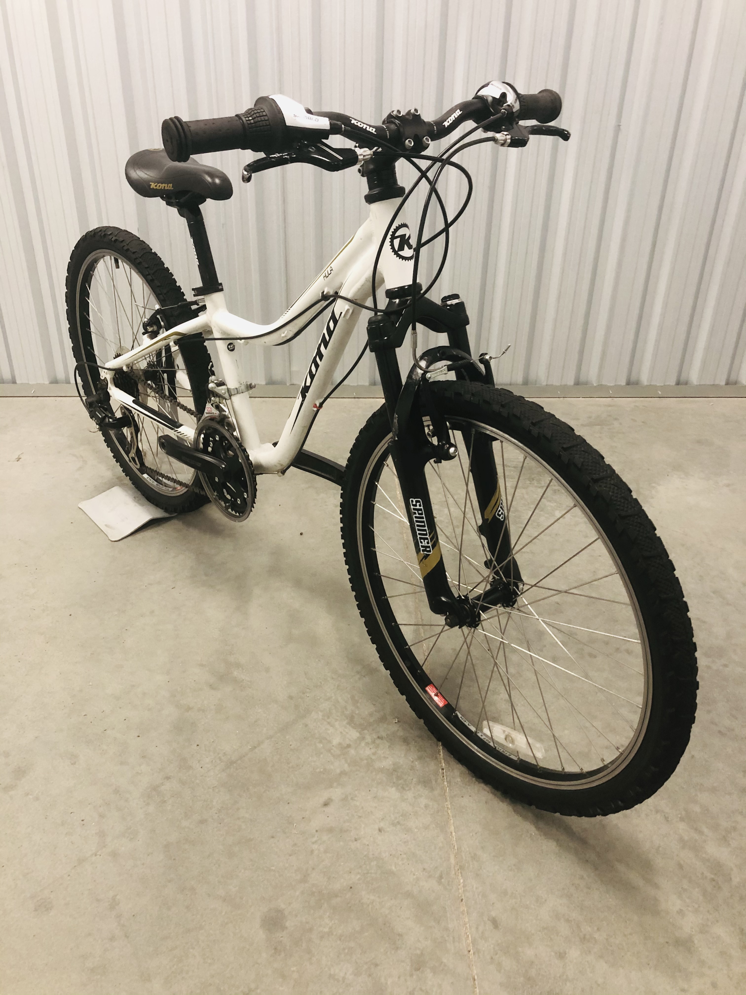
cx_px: 373
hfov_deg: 49.7
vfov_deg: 63.4
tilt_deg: -29.6
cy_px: 498
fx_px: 805
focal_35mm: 28
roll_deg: -2.3
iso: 50
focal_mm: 3.99
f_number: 1.8
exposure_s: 1/15
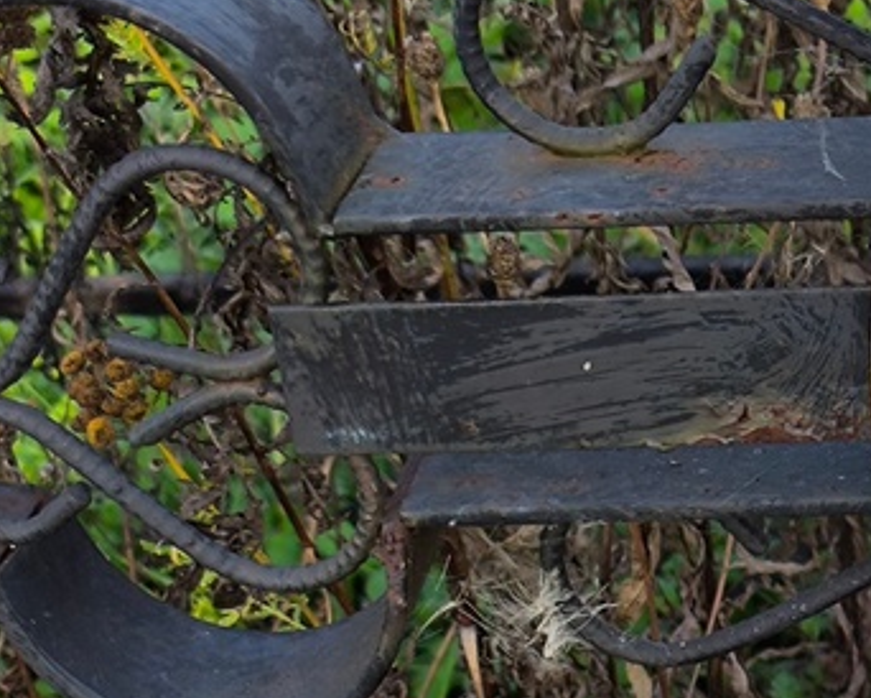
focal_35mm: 114
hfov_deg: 16.3
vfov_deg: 13.5
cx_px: 964
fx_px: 2940
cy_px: 566
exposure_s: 1/225
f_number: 1.7
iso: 50
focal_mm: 4.71
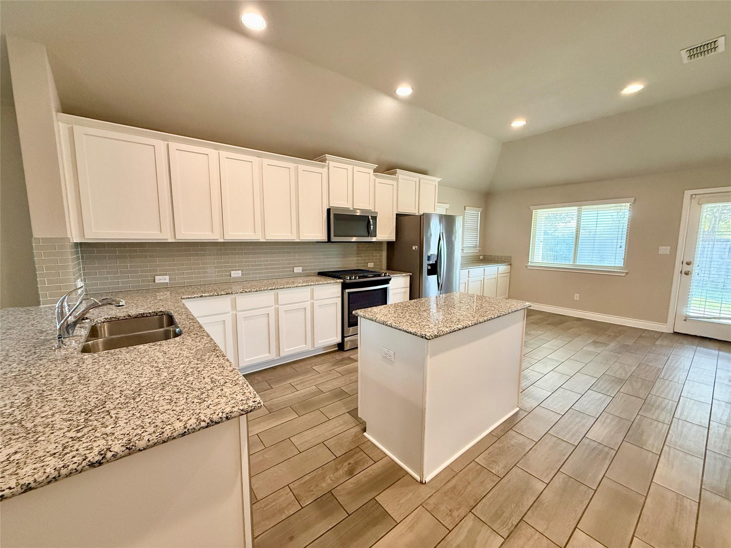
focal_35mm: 14
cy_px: 274
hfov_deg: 102.1
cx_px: 366
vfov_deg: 85.7
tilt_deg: -6.6
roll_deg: -0.4
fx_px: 296
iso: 400
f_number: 2.2
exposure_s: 1/120
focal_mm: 2.22
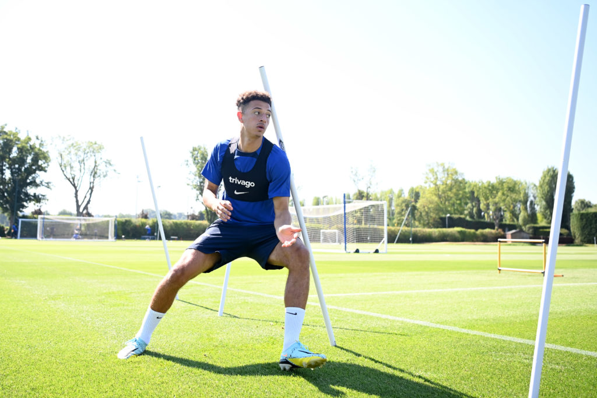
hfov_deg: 58.7
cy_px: 199
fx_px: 531
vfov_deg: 41.1
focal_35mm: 32
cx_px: 298
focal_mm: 32
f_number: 4.5
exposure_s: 1/1600
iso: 400
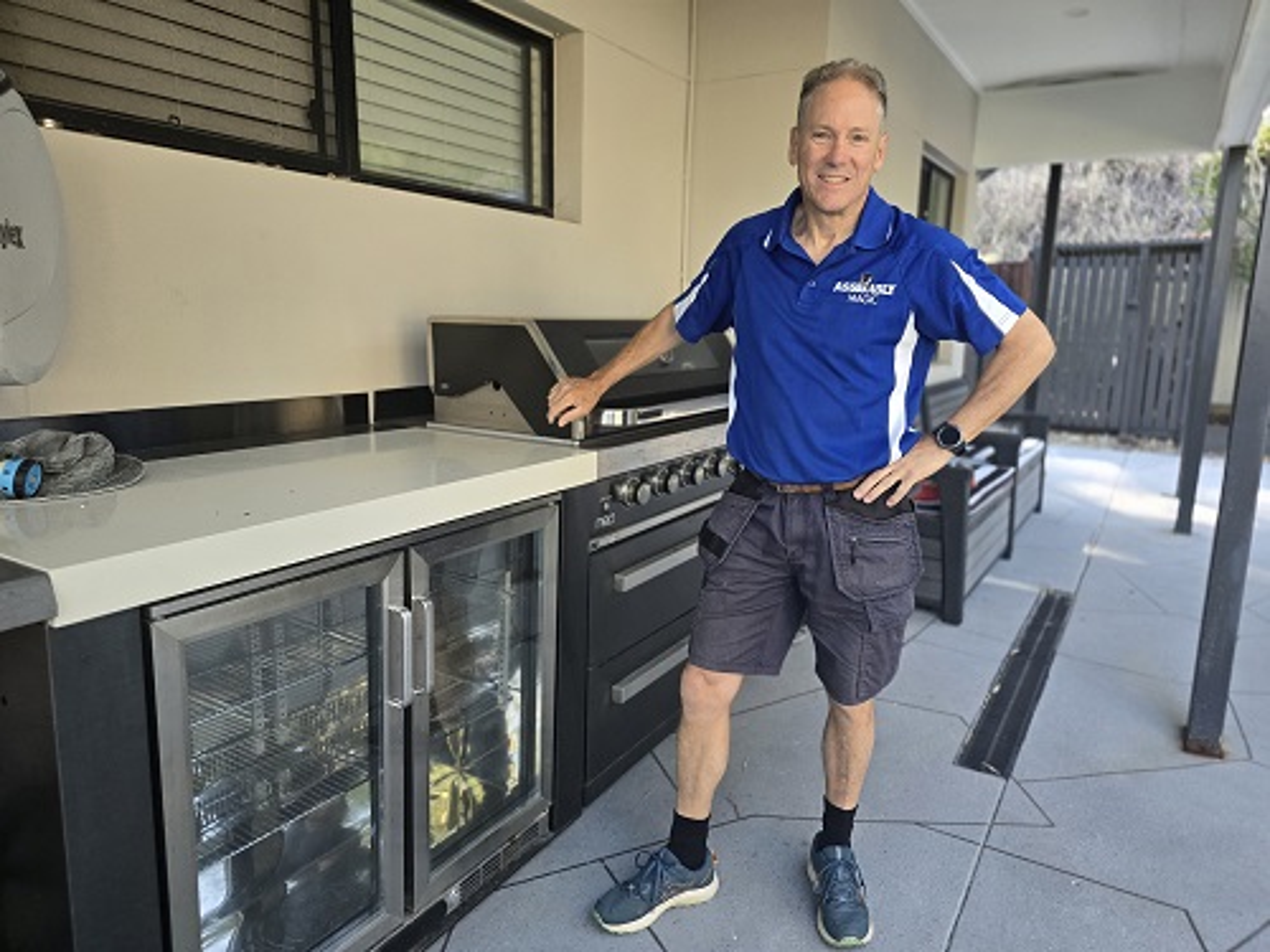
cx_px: 635
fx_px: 844
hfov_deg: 73.9
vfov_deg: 58.9
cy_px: 476
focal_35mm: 23
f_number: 1.7
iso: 100
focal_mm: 6.3
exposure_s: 1/120
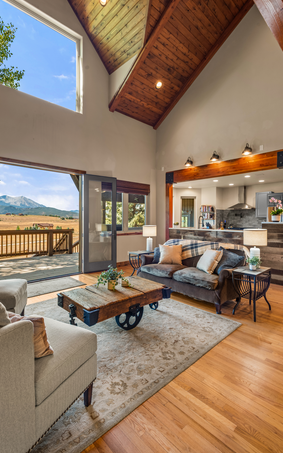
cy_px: 224
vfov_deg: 91.1
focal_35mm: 18
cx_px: 135
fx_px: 222
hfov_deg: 65.0
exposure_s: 1/4
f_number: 9
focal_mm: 17
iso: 400
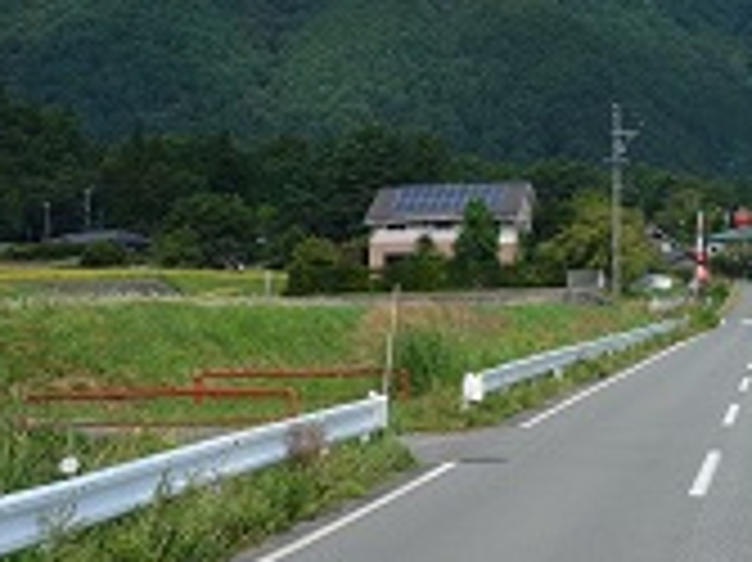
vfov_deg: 15.1
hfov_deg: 19.9
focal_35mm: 94
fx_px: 2041
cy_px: -142
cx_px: 833
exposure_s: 1/640
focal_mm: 10.4
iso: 125
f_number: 5.6
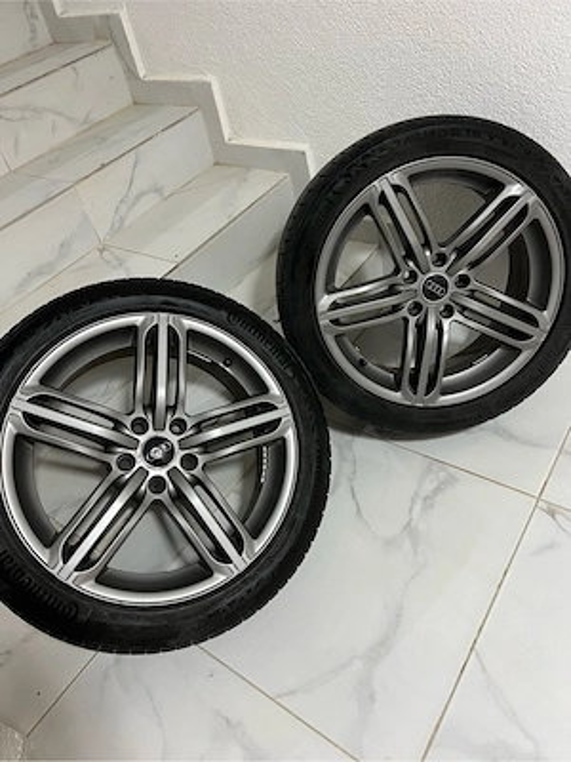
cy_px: 381
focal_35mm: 26
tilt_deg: -40.7
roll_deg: +13.6
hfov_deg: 53.1
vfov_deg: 67.3
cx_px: 286
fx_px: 572
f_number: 1.5
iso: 400
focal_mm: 5.7
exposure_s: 1/60
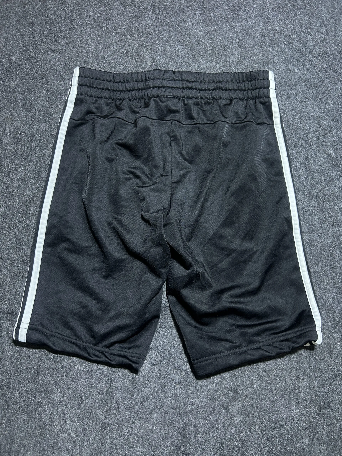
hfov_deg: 53.1
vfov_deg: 67.3
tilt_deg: -49.5
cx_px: 171
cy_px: 228
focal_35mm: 26
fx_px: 343
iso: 125
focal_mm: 5.7
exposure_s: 1/50
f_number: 1.5
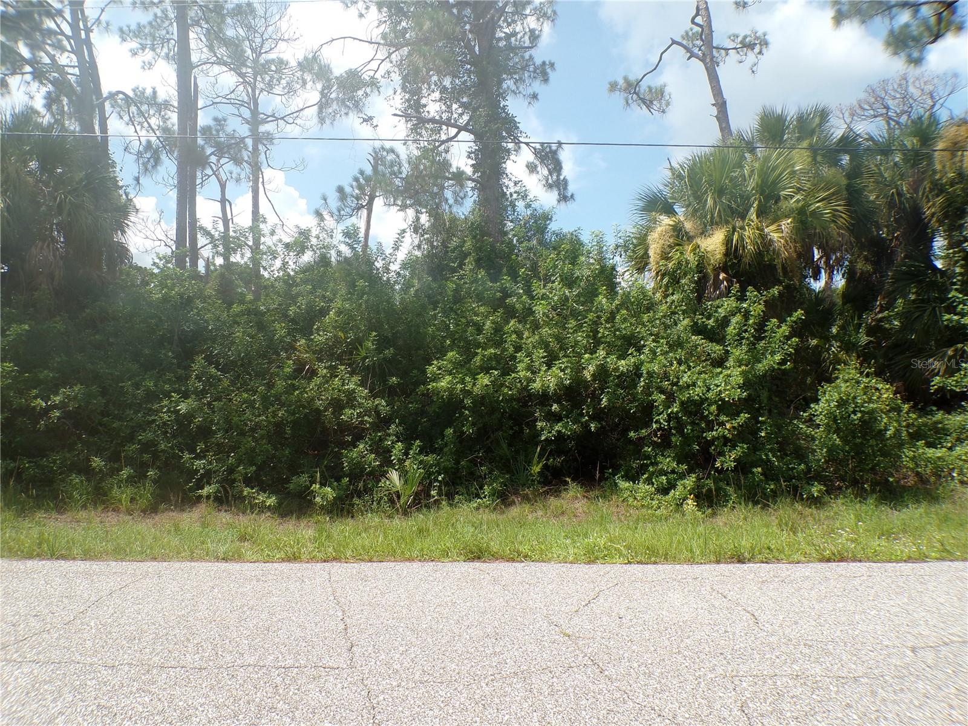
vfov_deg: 56.8
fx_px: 671
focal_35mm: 24
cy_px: 363
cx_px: 484
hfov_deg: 71.6
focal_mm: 4.3
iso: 100
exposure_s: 1/550
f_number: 4.4
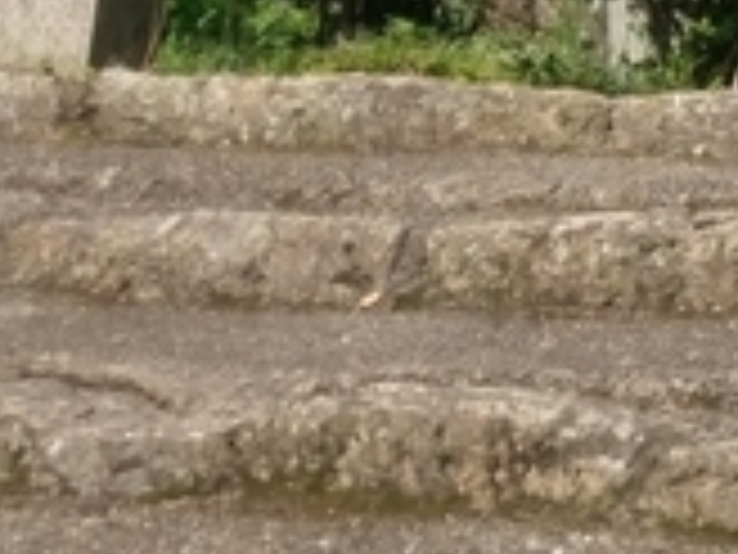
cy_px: -504
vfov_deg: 10.8
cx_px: 1368
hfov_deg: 13.7
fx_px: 2708
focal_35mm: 127
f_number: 1.8
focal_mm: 4.58
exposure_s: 1/1846
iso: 100
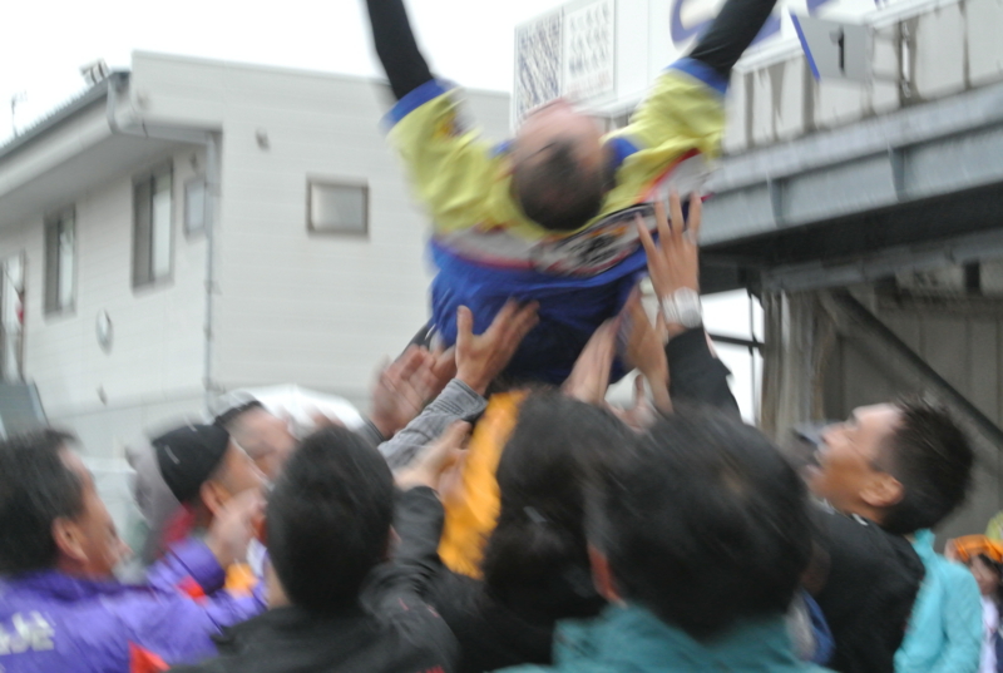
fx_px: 2066
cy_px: 336
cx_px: 502
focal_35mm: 74
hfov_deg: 27.3
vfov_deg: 18.5
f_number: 5.6
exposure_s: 1/25
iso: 800
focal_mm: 27.6
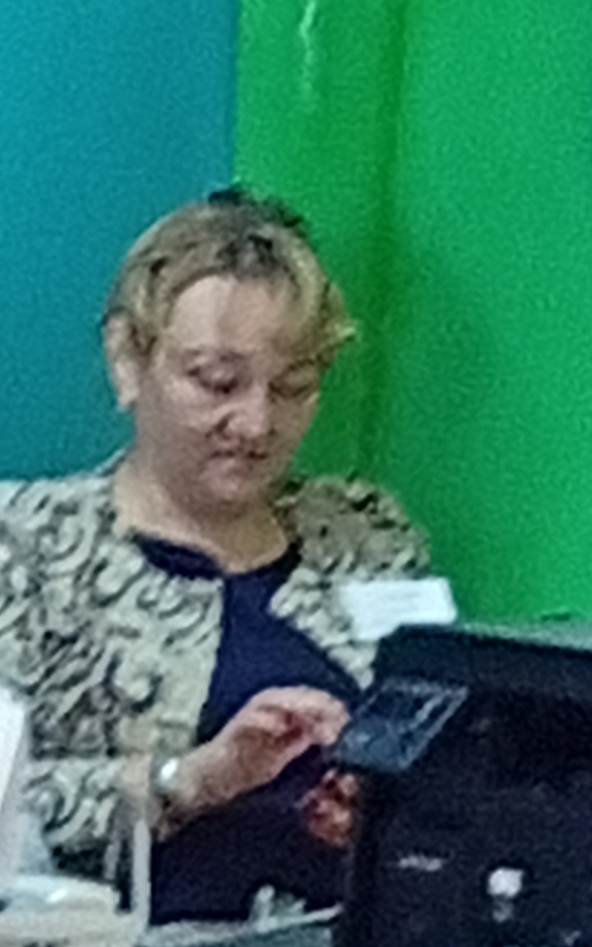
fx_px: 9160
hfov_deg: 3.7
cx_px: 180
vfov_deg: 5.9
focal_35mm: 355
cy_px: 1112
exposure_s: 1/50
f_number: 1.8
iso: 234
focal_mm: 3.84
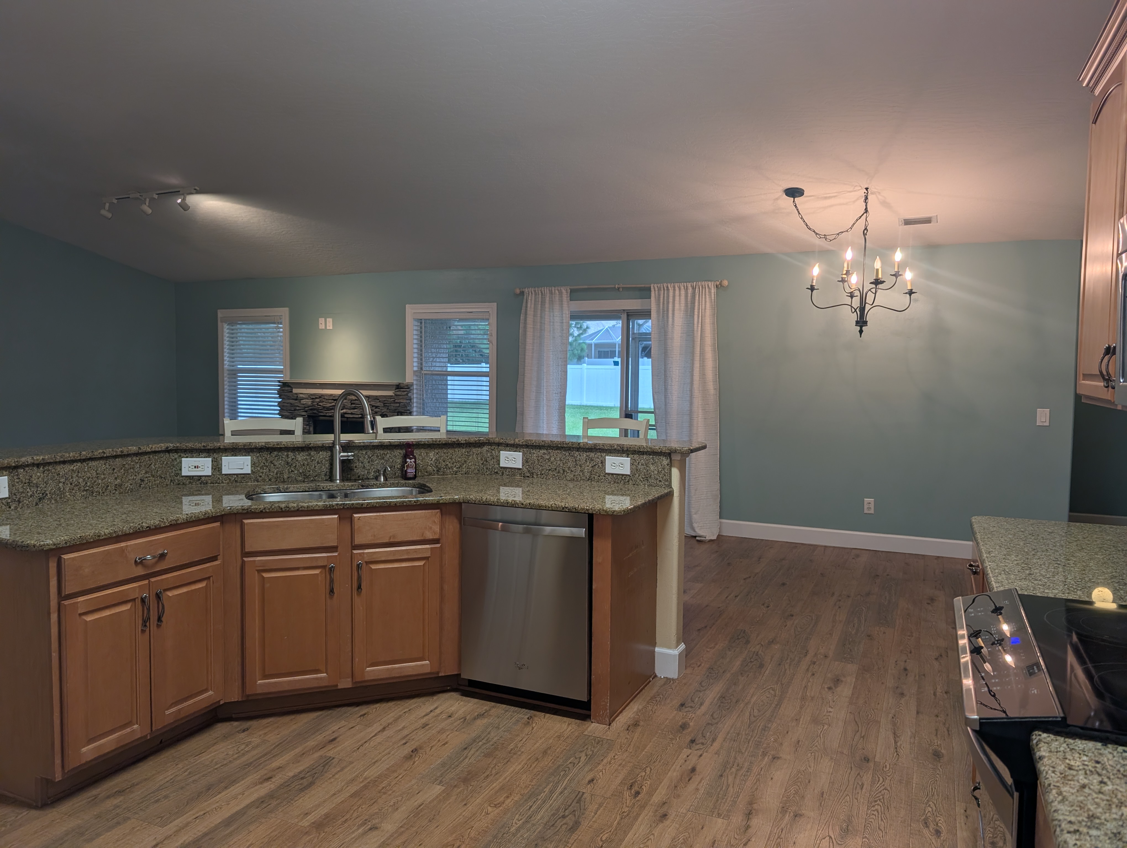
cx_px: 564
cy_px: 424
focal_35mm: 24
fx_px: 782
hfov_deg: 71.5
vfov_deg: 56.9
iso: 29
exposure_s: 1/120
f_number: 1.68
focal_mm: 6.9
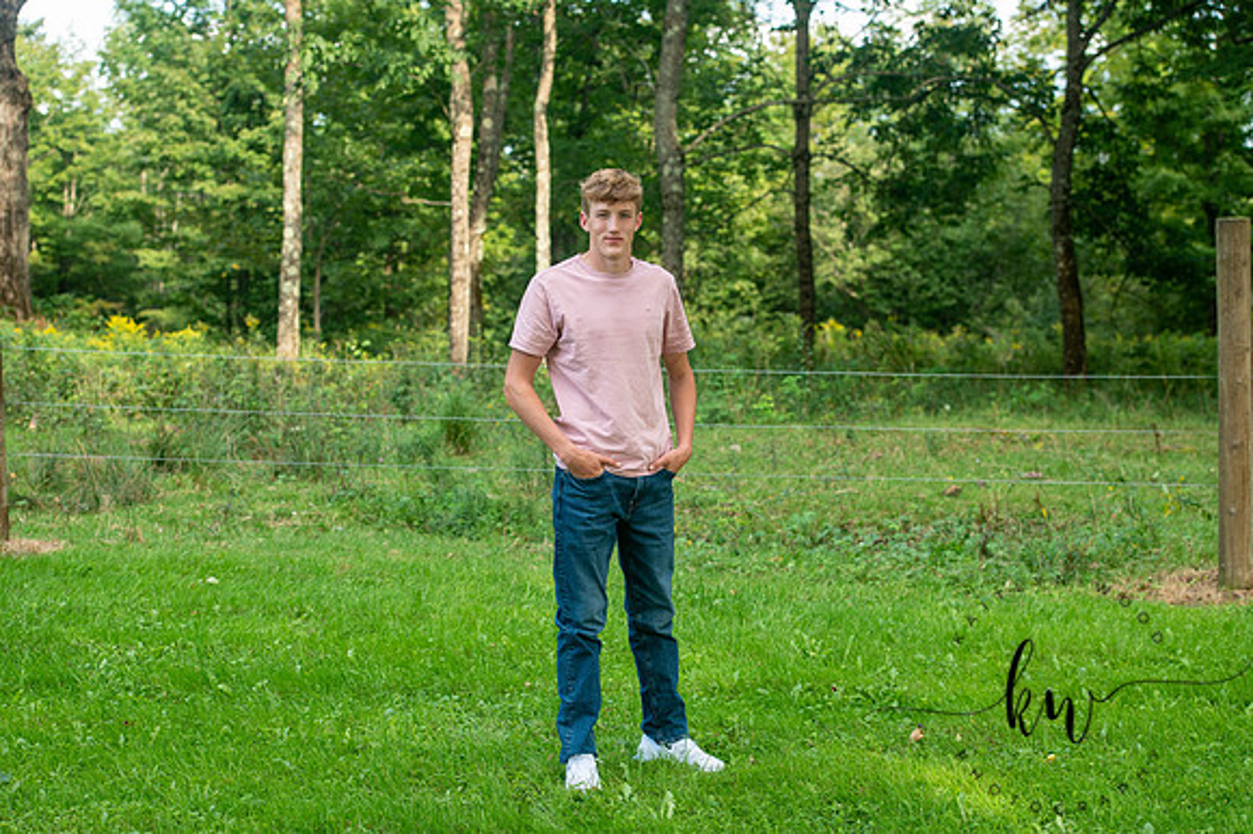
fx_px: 2435
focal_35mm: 70
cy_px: 417
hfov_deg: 28.9
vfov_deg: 19.4
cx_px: 626
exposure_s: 1/250
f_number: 4.5
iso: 400
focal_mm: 70
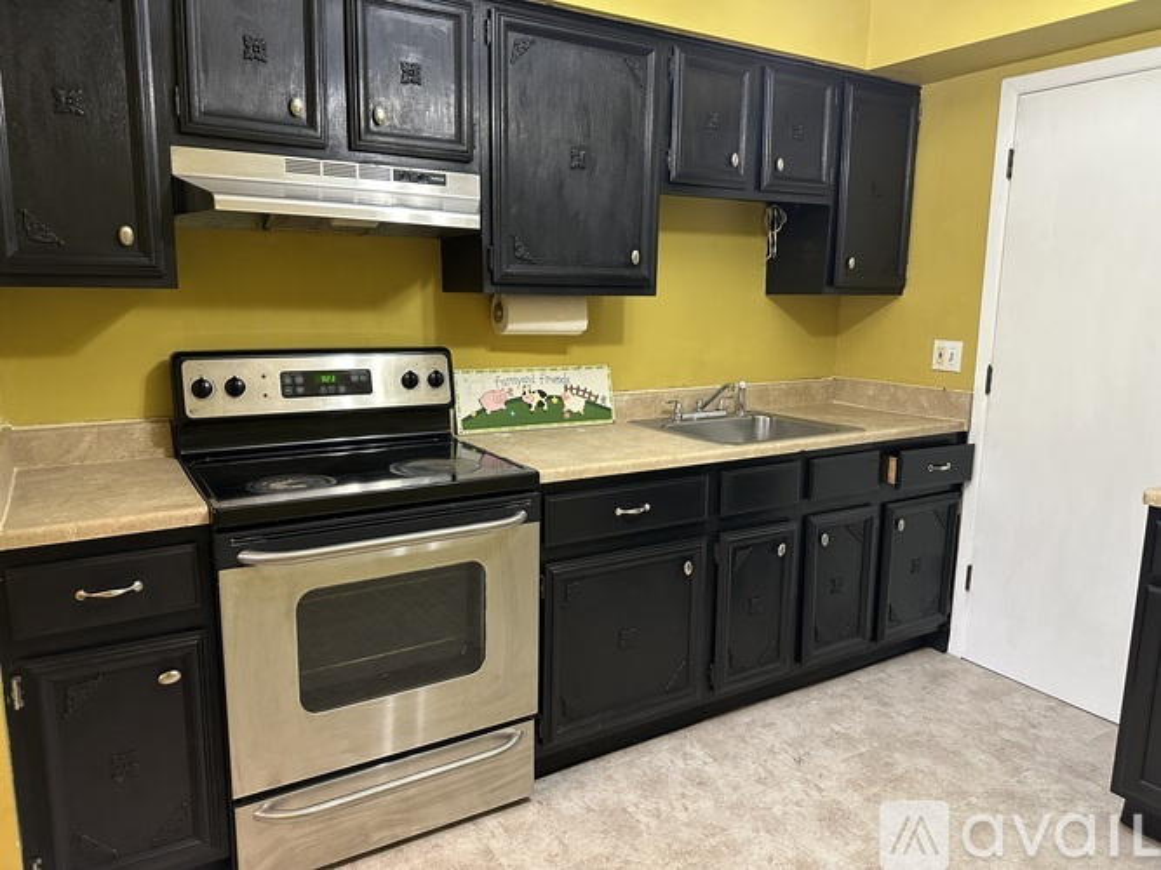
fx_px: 805
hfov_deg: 71.6
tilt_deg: -9.5
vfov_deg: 56.8
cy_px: 435
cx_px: 580
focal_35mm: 24
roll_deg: -1.2
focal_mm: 6.86
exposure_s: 1/60
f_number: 1.78
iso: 400
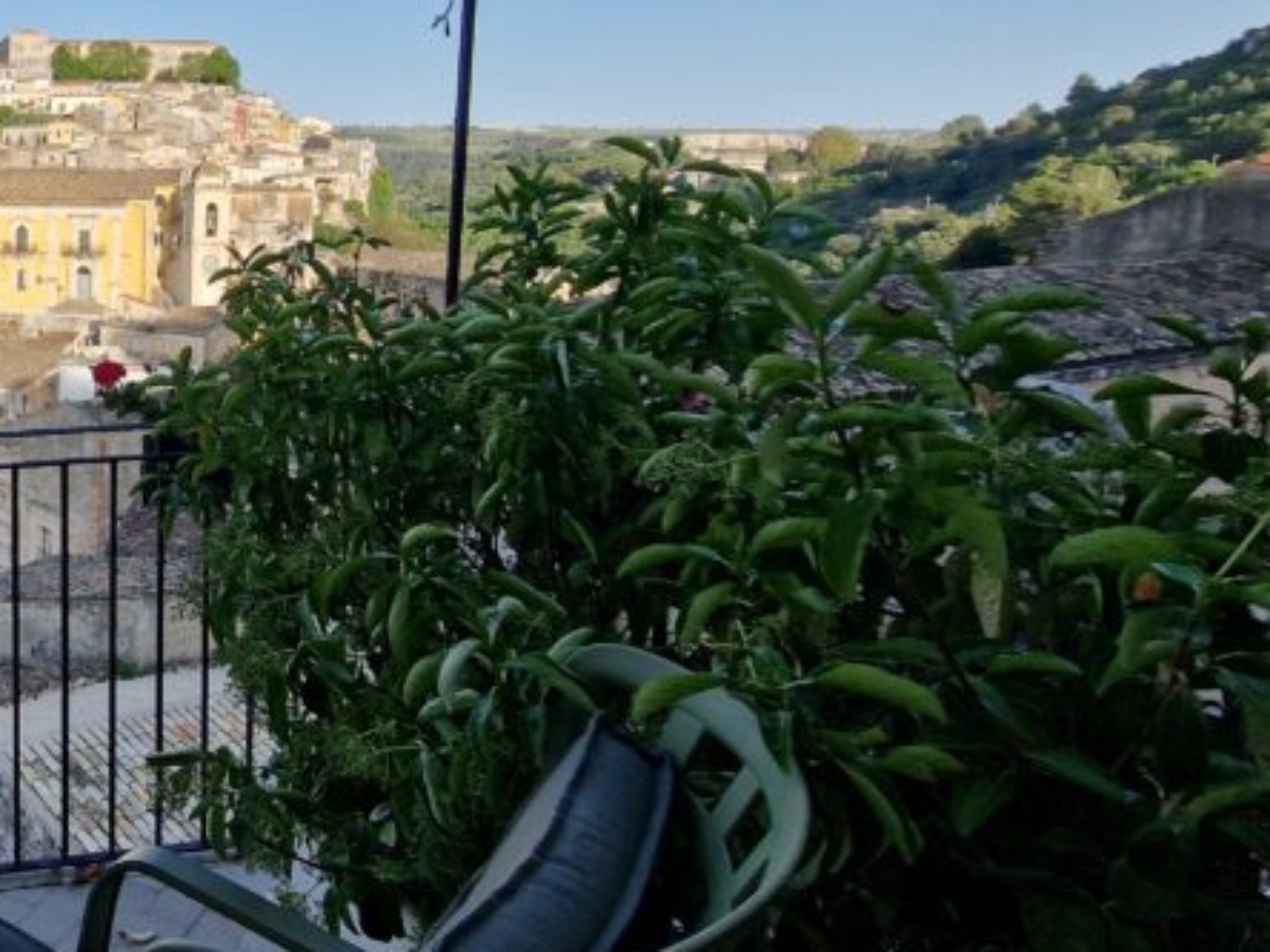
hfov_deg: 45.7
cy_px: 343
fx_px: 1101
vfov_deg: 46.3
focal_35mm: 30
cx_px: -112
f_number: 2.2
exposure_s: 1/1060
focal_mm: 2.2
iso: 50
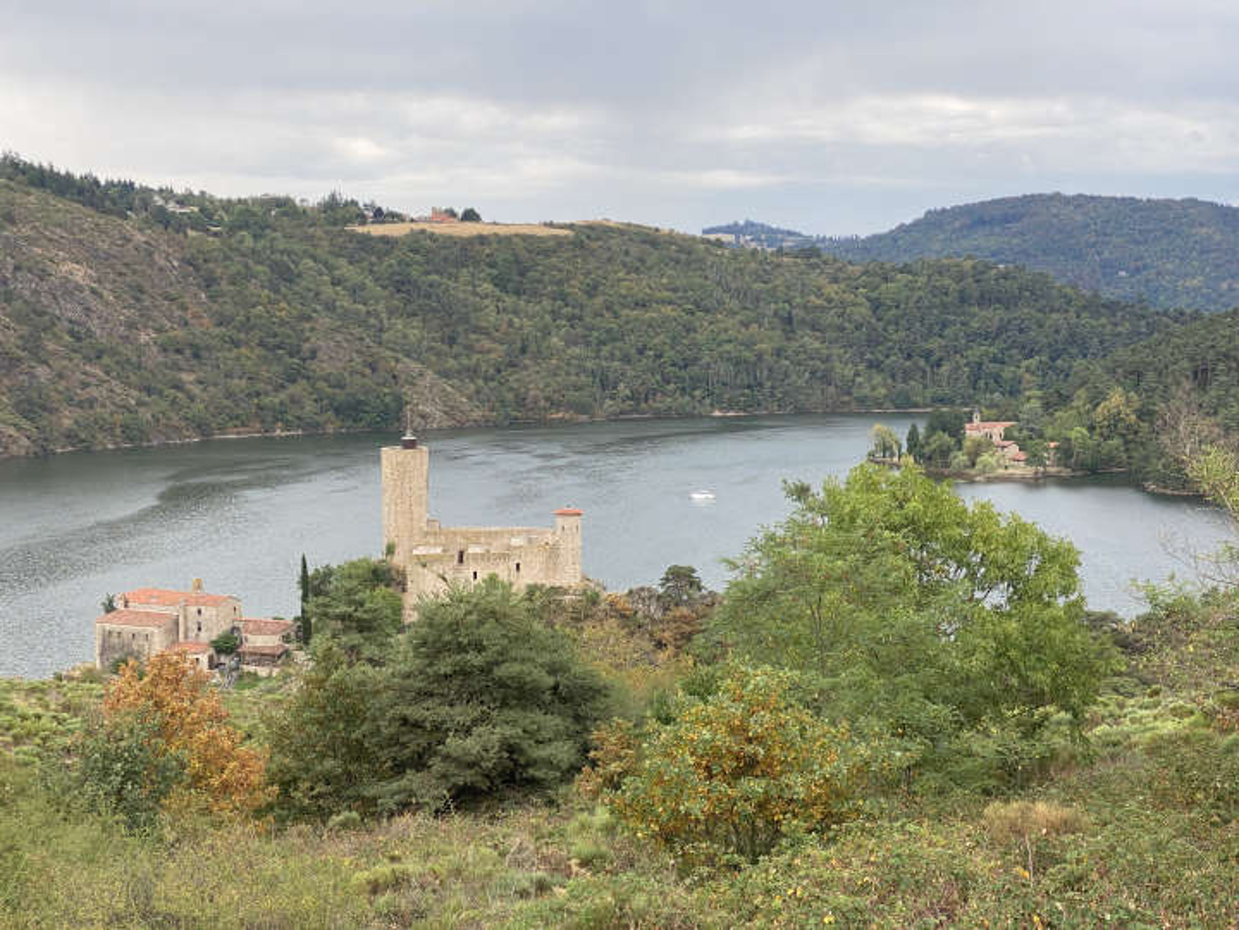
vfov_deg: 28.0
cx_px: 620
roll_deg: +0.0
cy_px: 465
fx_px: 1861
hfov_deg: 36.8
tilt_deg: -4.7
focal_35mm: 52
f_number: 2
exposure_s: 1/313
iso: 20
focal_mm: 6
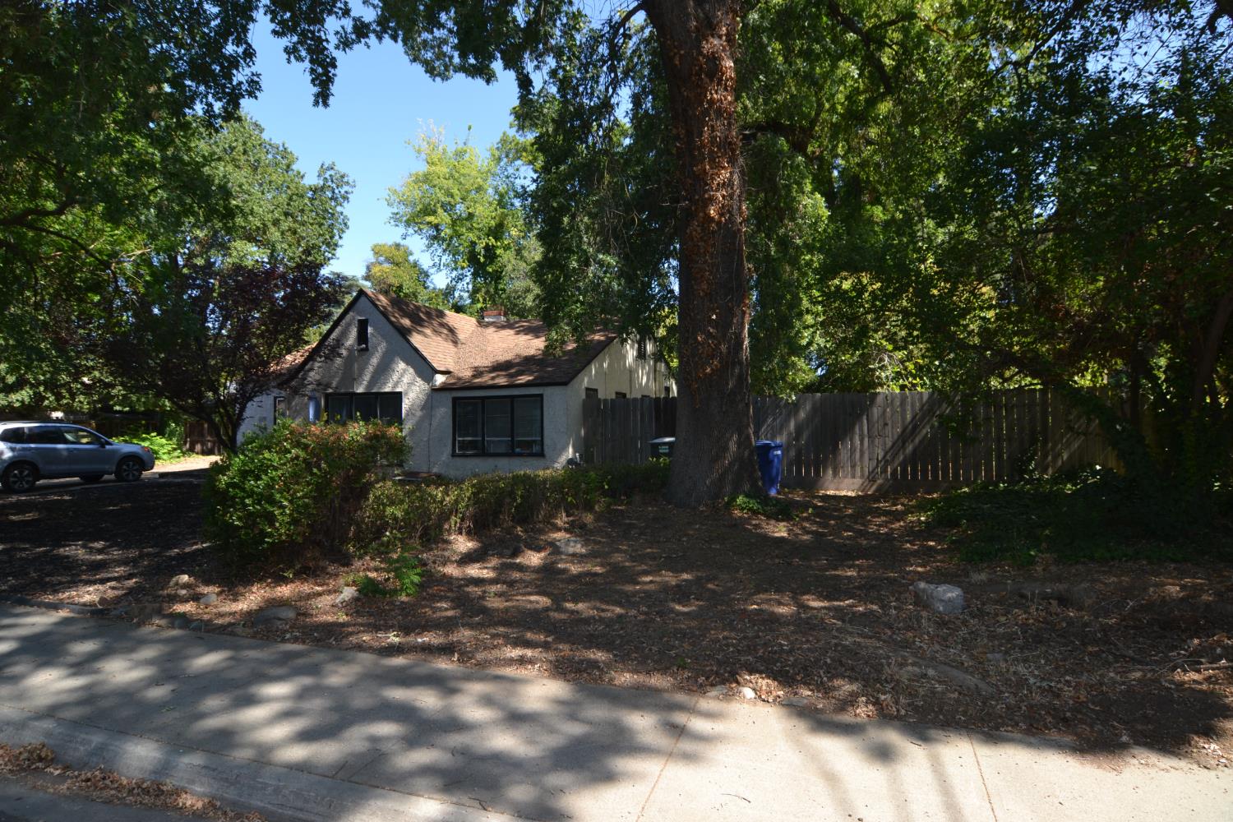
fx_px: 616
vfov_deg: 67.4
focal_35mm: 18
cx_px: 616
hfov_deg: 90.0
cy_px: 411
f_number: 5.6
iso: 100
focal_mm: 12
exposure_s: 1/125
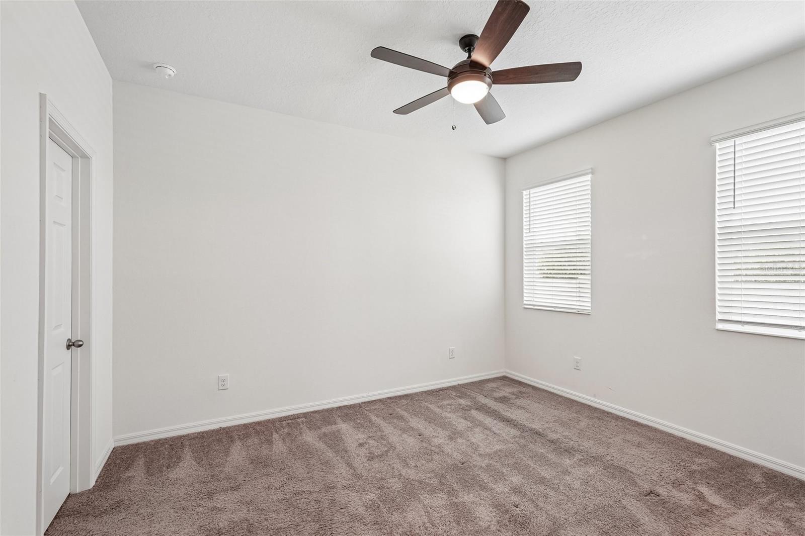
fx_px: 358
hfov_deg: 96.7
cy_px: 268
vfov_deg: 73.7
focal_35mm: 16
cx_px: 402
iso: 400
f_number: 8
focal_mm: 16
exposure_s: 1/25
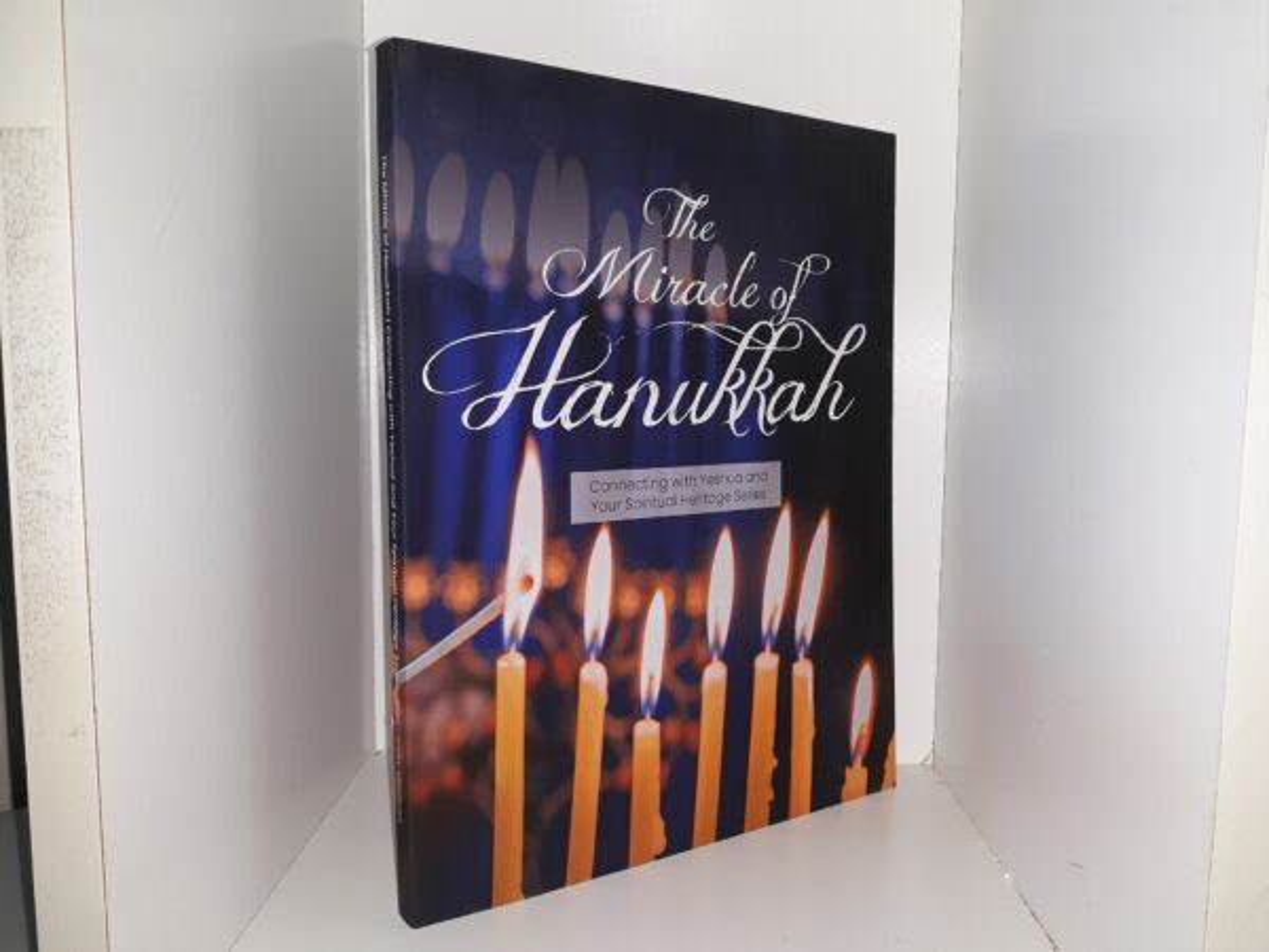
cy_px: 476
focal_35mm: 28
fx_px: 1026
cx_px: 634
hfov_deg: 63.4
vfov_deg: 49.7
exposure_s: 1/100
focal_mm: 3.7
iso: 50
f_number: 1.7
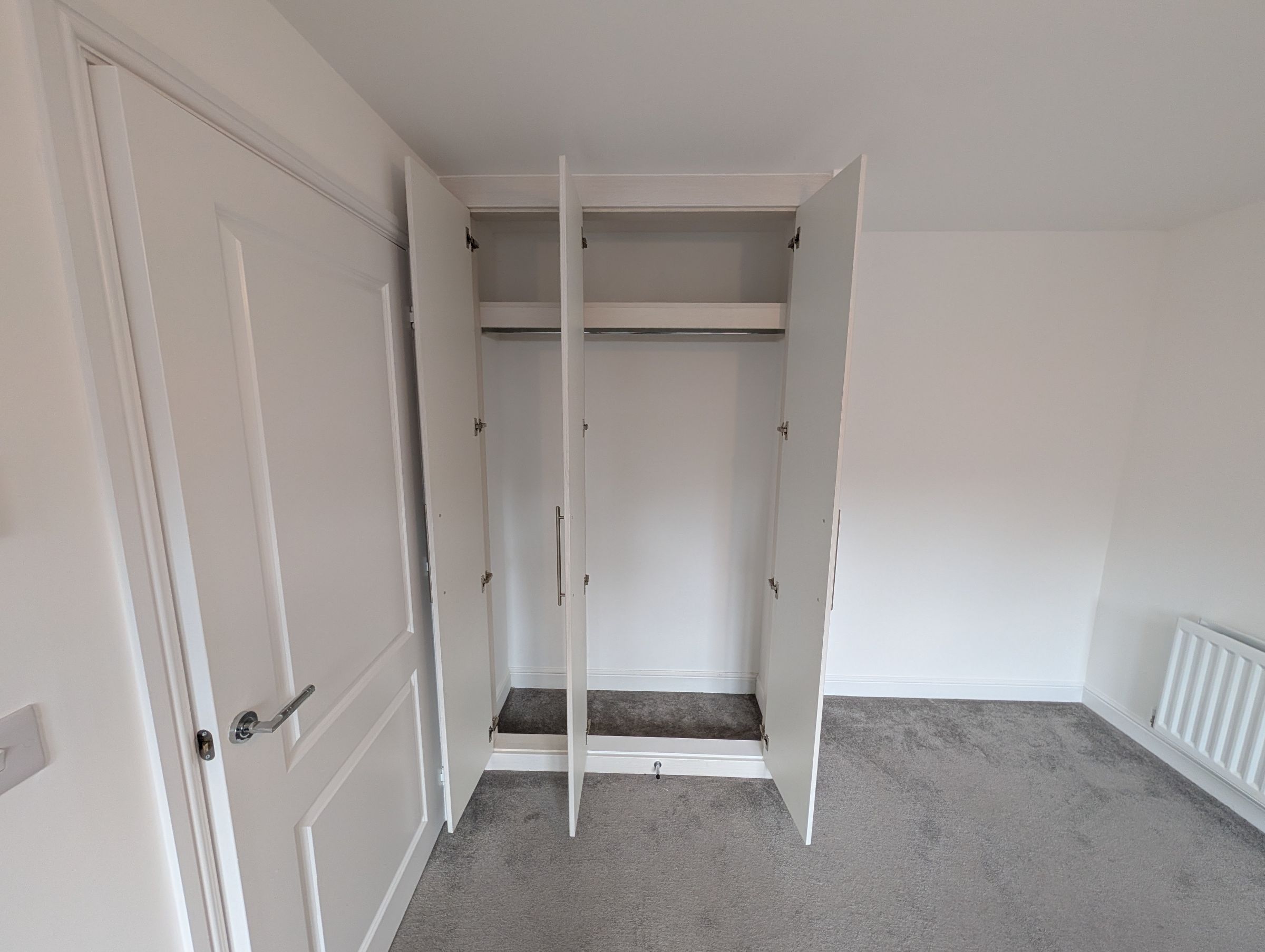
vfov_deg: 94.6
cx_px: 632
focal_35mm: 12
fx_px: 439
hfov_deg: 110.5
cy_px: 476
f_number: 1.7
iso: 200
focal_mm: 2.02
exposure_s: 1/320
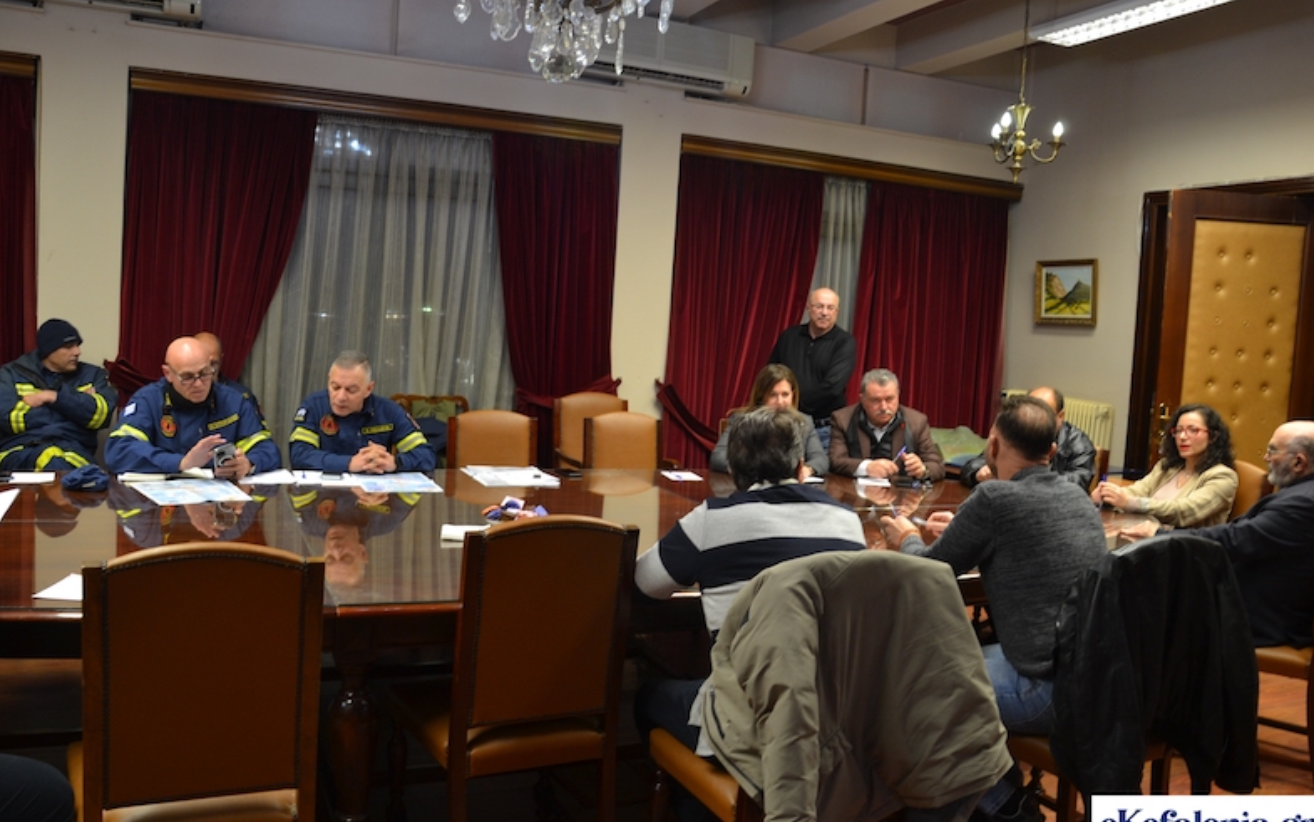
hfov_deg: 37.2
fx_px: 1953
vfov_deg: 23.8
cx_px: 656
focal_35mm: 55
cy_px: 408
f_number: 4.5
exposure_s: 1/25
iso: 400
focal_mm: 35
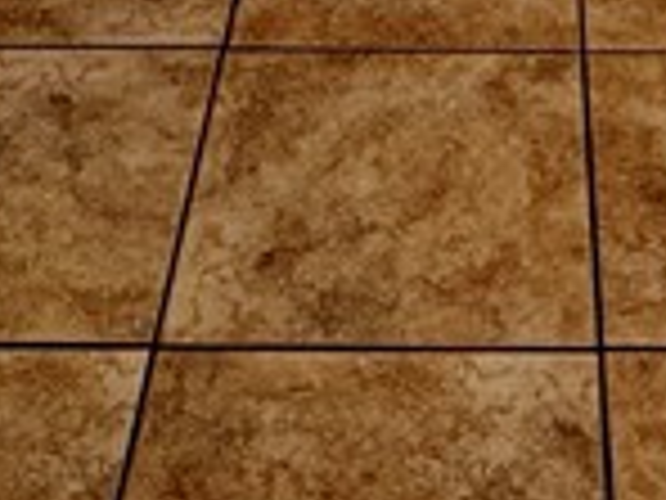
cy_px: -928
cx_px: 518
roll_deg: -1.3
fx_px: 1866
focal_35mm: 97
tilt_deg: -8.5
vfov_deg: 11.0
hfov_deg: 20.0
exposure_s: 1/100
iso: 125
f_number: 2.2
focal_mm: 2.22
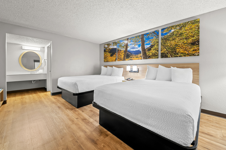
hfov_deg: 104.3
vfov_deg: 81.1
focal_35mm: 14
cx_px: 113
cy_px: 75
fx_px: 88
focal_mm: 14
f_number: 8
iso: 250
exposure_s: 1.3
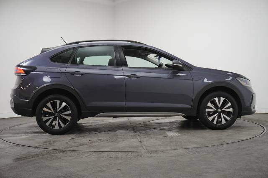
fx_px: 290
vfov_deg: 34.2
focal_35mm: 39
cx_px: 134
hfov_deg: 49.6
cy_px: 89
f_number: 4.5
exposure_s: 1/200
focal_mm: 26
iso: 2000
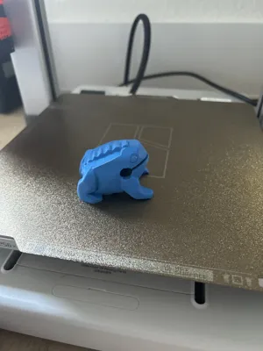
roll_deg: +0.6
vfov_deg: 67.3
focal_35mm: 26
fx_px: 263
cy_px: 176
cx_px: 132
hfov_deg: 53.1
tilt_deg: -37.8
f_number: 1.5
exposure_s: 1/44
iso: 500
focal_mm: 5.7
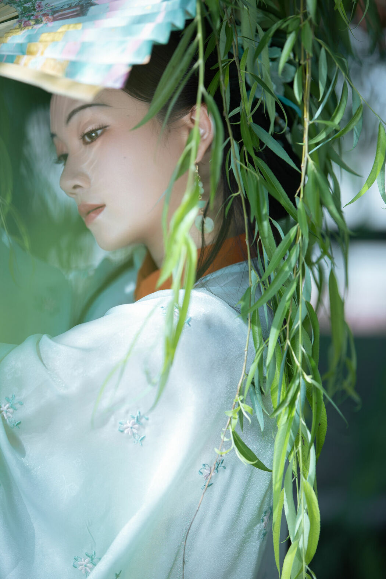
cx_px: 193
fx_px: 2171
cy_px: 290
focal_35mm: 135
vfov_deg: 15.2
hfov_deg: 10.2
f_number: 2.8
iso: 100
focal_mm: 135
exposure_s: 1/640
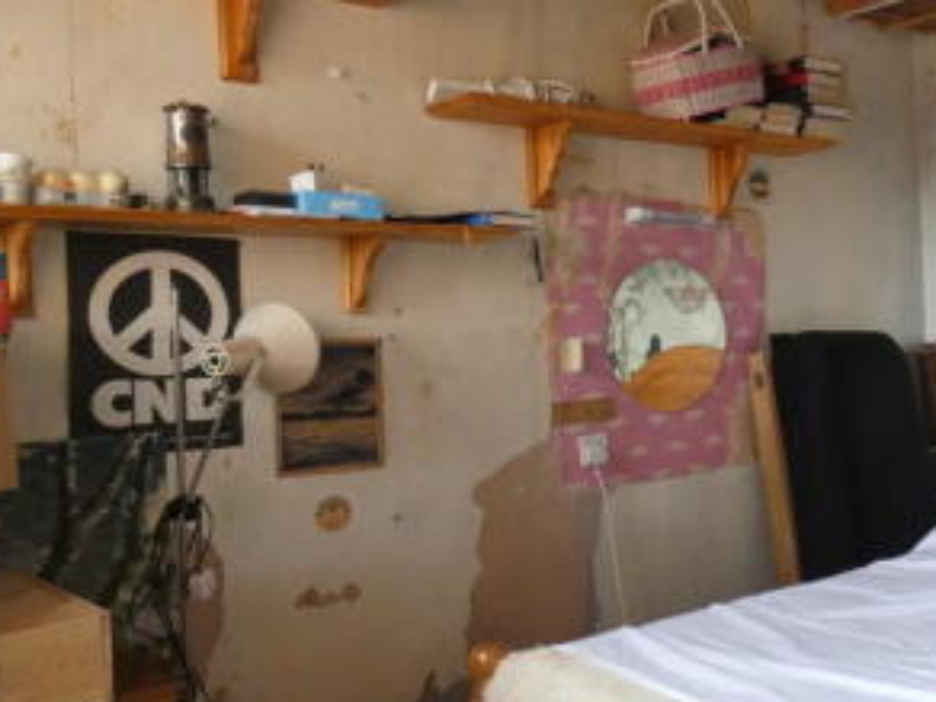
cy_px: 341
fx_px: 1082
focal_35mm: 40
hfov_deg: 42.9
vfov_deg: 36.0
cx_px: 838
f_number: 2.8
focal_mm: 3.6
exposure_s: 1/60
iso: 500
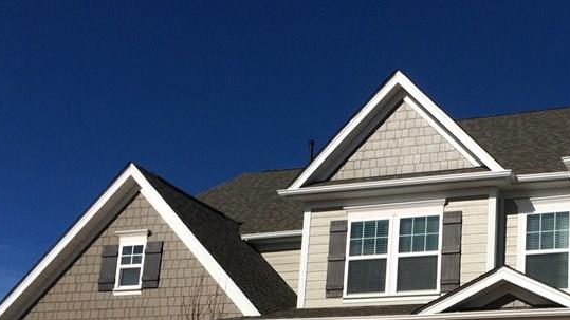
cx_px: 445
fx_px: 907
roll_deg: -1.7
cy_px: 338
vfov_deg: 19.3
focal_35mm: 60
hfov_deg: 34.0
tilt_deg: +11.0
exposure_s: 1/5128
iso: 32
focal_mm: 4.15
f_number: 2.2
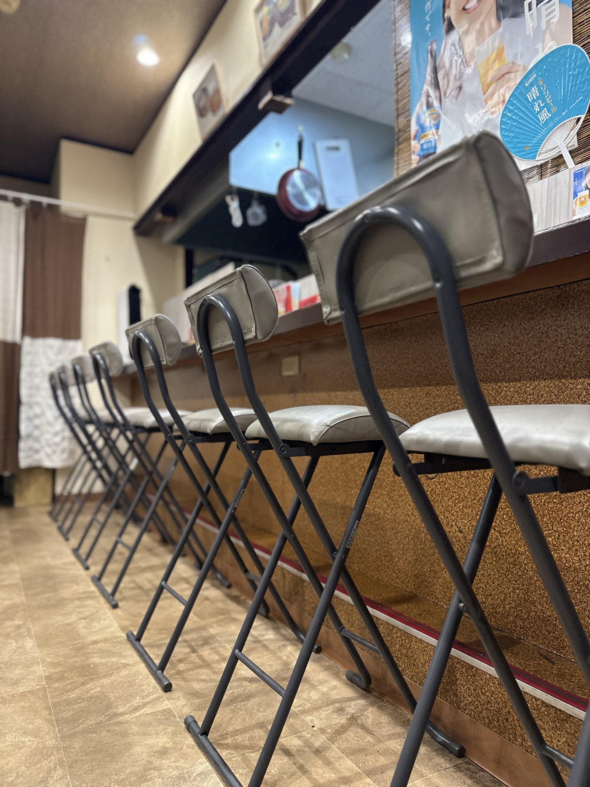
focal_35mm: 24
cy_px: 394
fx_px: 545
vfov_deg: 71.6
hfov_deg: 56.8
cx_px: 295
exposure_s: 1/52
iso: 800
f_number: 1.78
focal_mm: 6.76
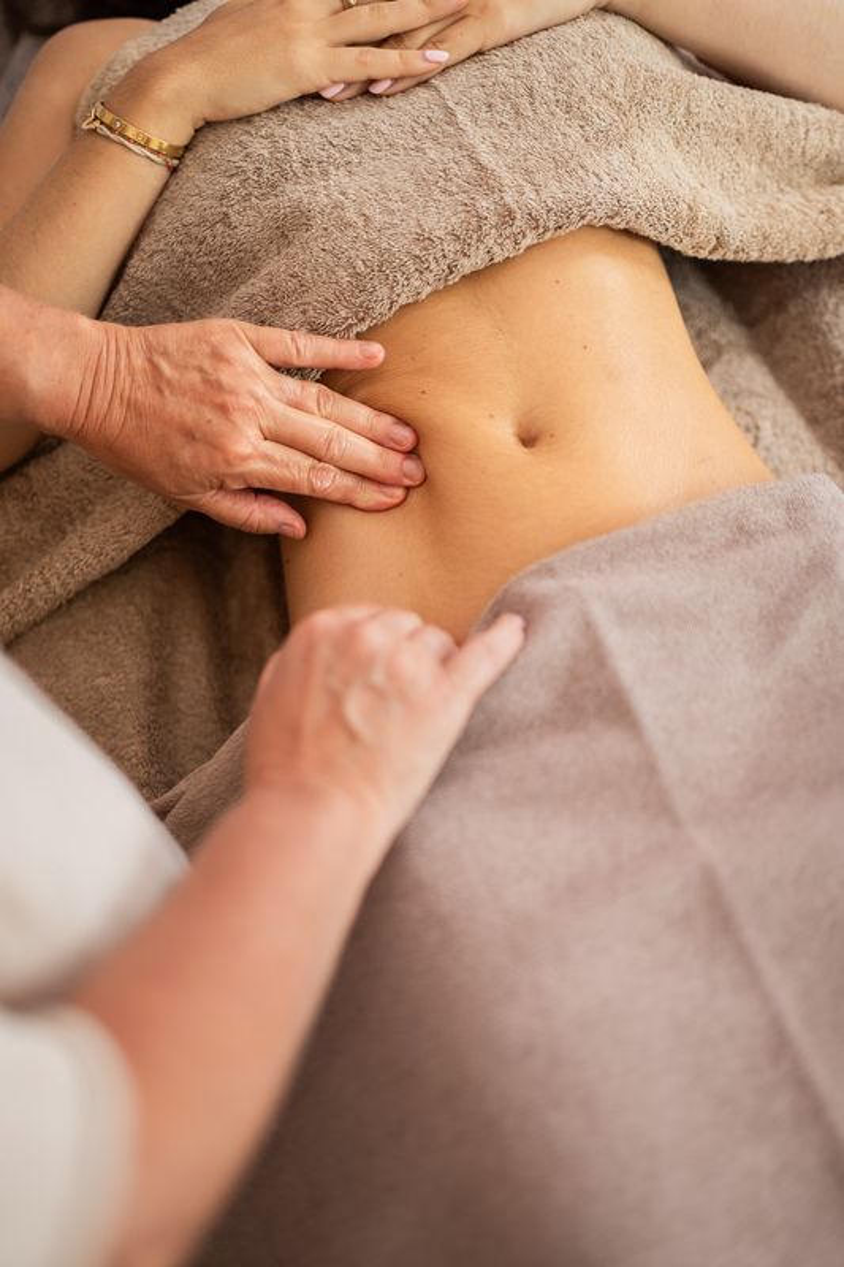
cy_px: 634
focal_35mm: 50
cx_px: 422
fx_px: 1759
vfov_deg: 39.6
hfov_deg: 27.0
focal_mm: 50
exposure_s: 1/200
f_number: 1.4
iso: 200
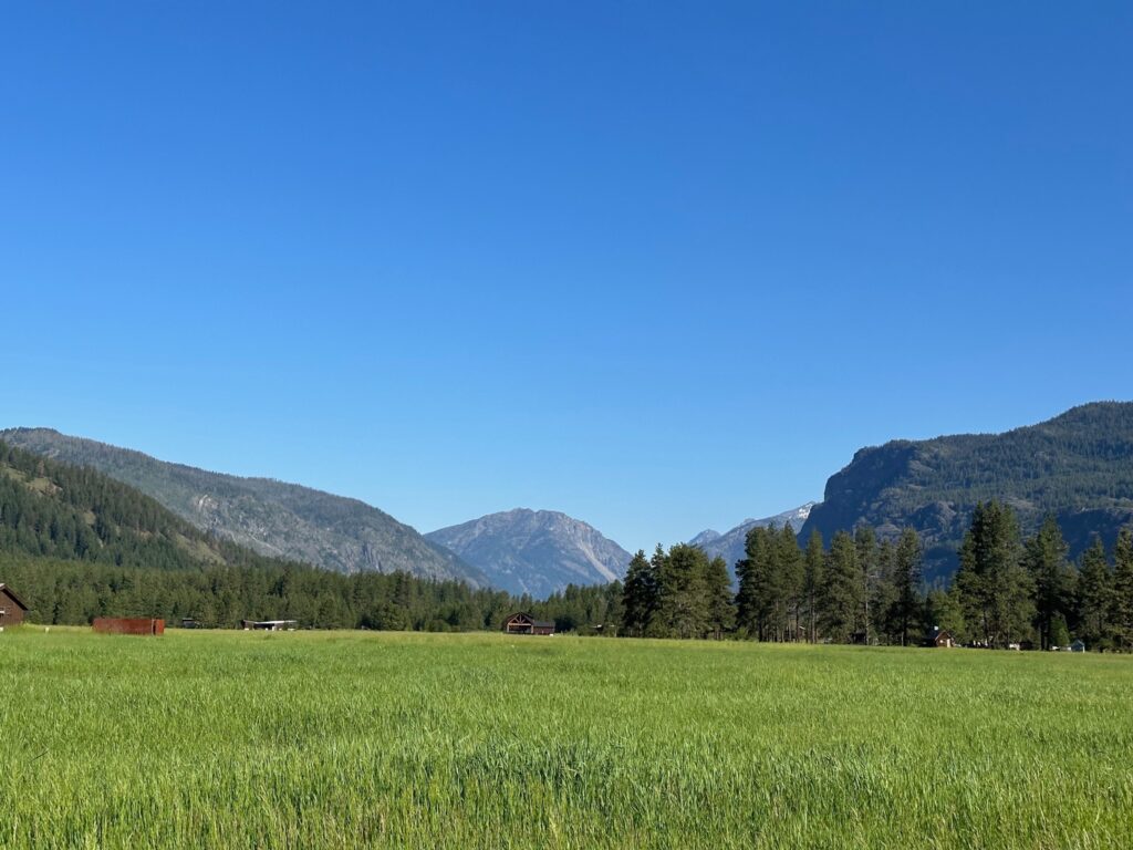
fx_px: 1571
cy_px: 425
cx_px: 566
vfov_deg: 30.3
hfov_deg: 39.7
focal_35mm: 48
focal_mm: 6.86
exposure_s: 1/4785
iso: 64
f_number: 1.78
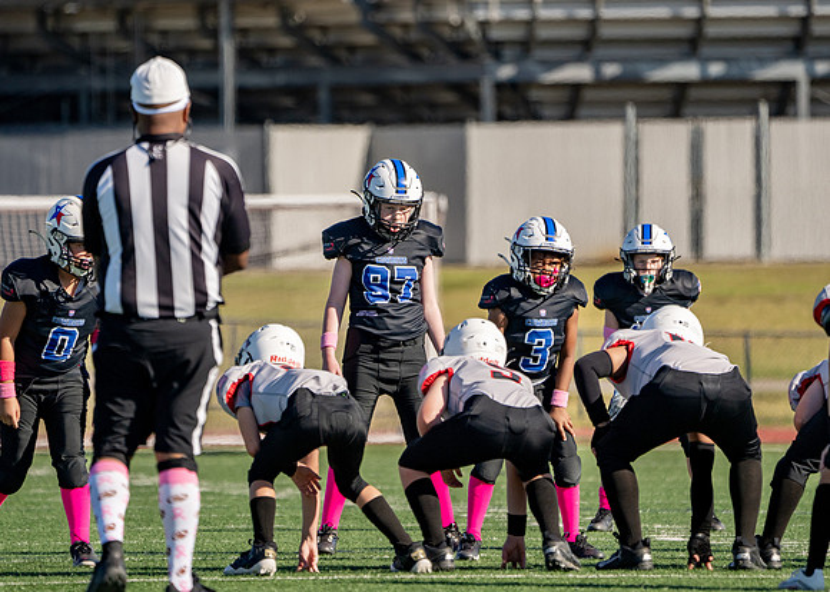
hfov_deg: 3.9
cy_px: 238
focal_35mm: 515
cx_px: 402
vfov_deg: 2.8
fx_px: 12140
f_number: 5.6
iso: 320
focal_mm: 400
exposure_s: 1/2000
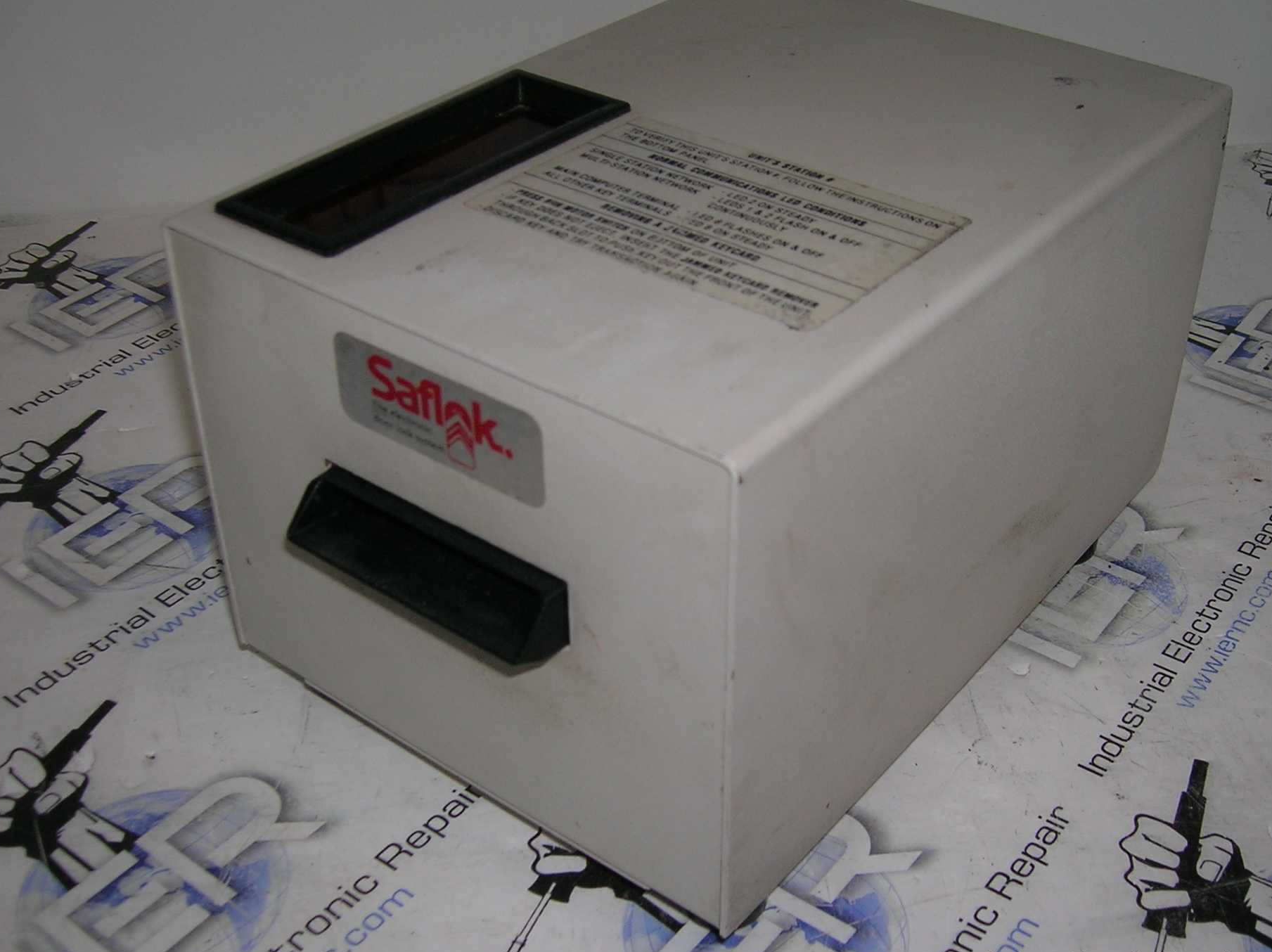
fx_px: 1579
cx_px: 714
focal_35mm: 43
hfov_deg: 43.8
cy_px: 500
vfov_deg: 33.5
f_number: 2.9
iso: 50
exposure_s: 1/60.1
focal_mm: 5.7
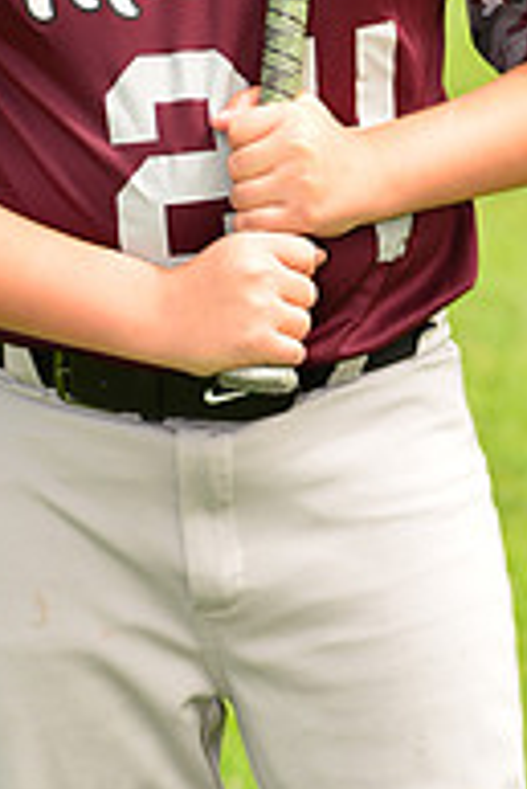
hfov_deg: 4.6
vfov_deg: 6.8
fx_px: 6575
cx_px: 439
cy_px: -303
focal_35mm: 300
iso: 100
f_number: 5
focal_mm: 100
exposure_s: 1/250
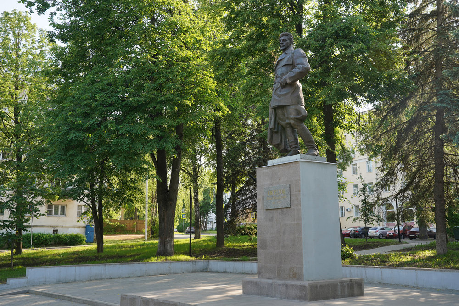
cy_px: 153
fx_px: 485
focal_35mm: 38
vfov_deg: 35.1
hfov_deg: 50.7
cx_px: 230
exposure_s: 1/125
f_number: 5.6
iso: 100
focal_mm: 38
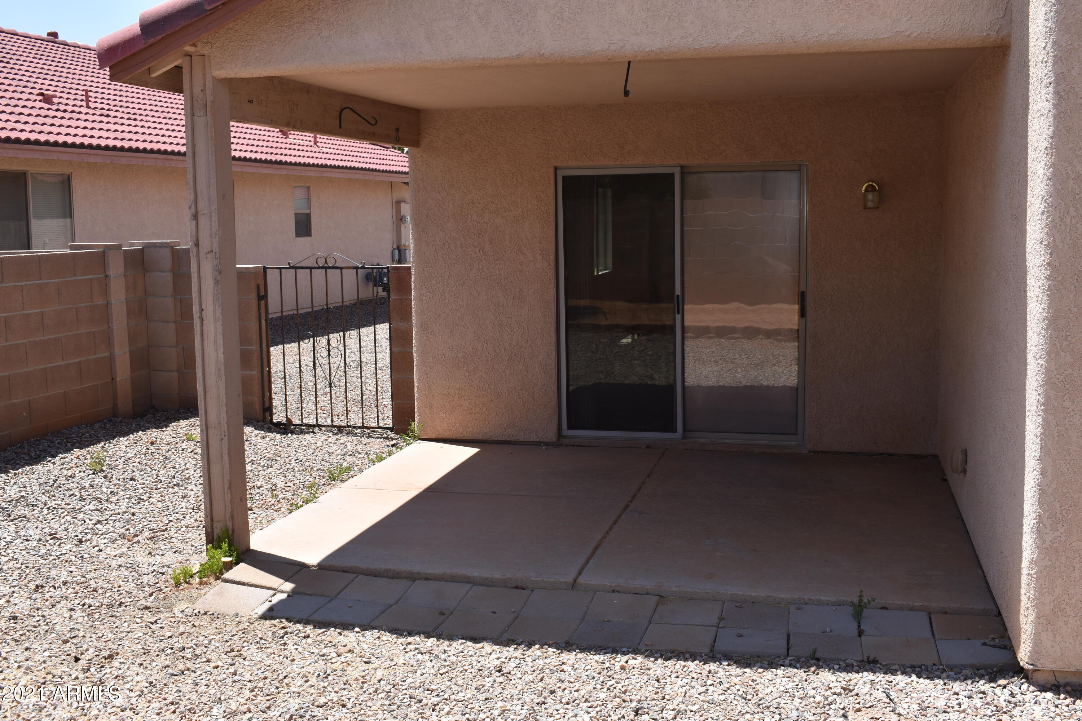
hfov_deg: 51.3
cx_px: 541
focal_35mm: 38
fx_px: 1127
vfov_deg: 35.5
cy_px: 360
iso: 100
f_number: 9
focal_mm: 25
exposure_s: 1/200
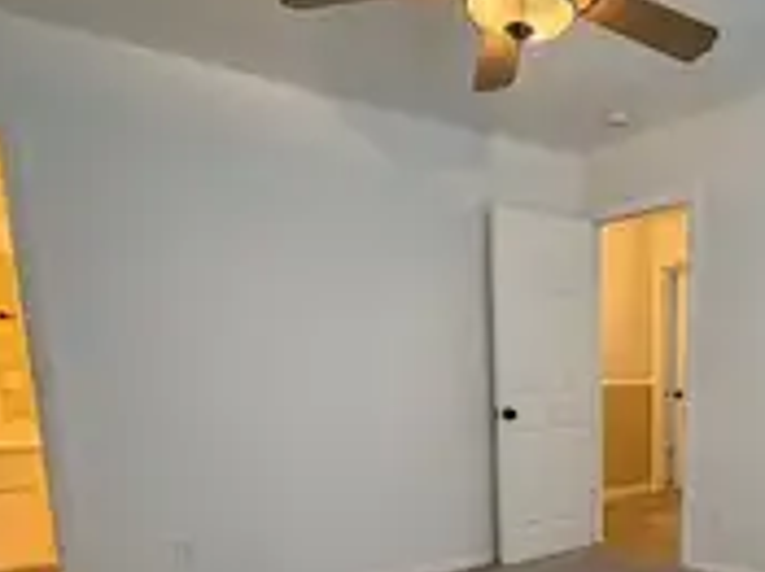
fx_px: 707
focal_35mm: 32
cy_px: 502
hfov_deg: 54.7
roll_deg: +0.4
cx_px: 555
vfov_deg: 41.1
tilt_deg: -10.5
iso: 320
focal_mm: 2.22
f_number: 2.2
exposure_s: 1/60
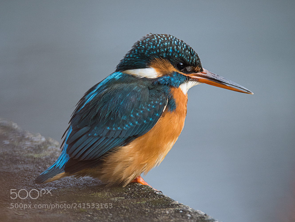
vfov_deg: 1.4
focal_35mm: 1041
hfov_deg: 1.9
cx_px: 174
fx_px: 8873
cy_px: 105
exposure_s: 1/125
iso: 640
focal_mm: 600
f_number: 6.3
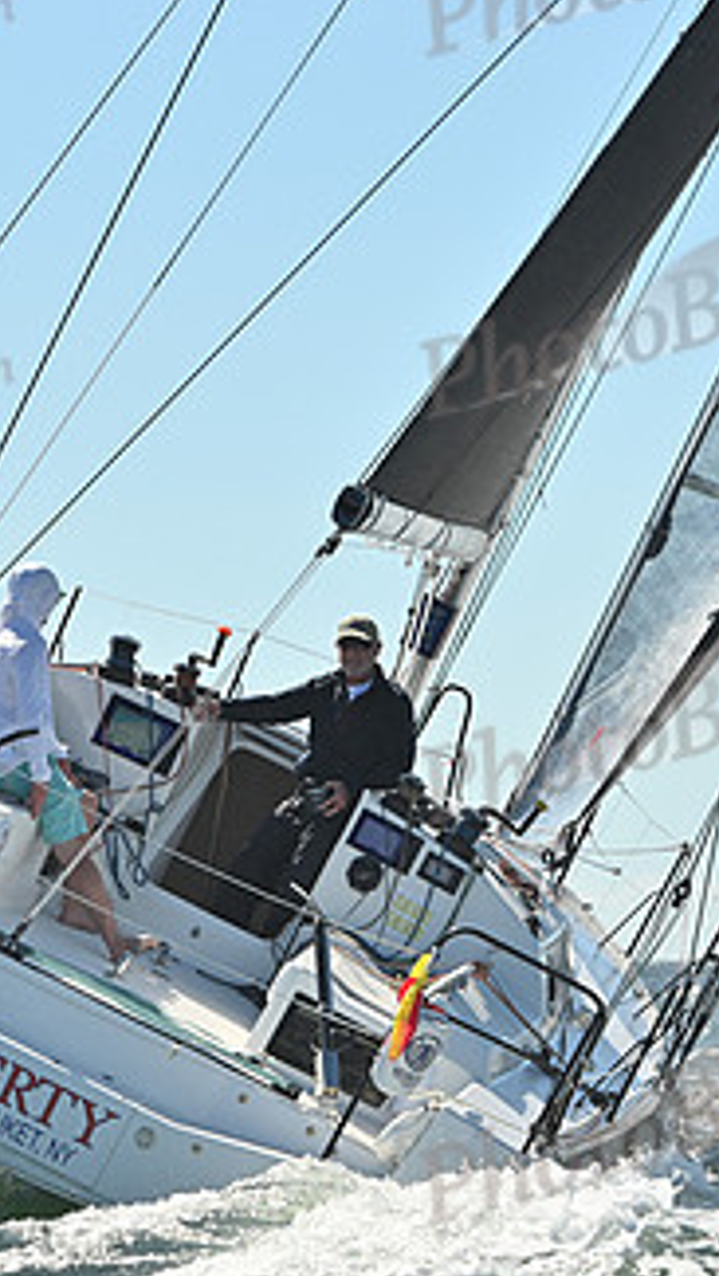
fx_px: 8230
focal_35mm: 243
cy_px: 575
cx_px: 220
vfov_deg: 8.9
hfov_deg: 5.0
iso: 320
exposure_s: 1/4000
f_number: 6.3
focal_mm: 130
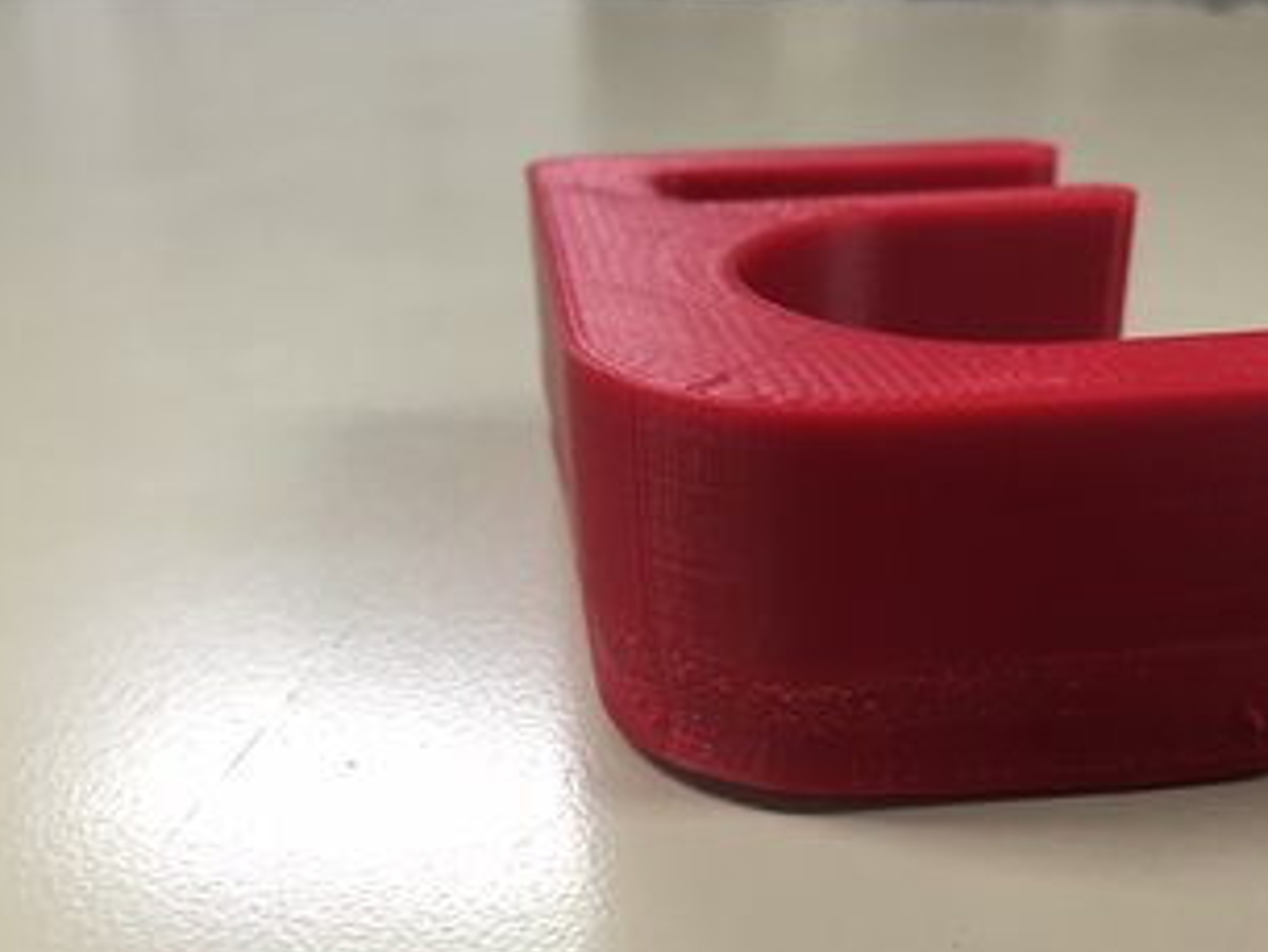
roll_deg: +0.2
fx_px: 1393
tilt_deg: -28.2
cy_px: 607
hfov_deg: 48.7
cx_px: 752
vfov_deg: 37.5
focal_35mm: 38
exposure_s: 1/30
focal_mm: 4.15
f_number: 2.2
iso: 64
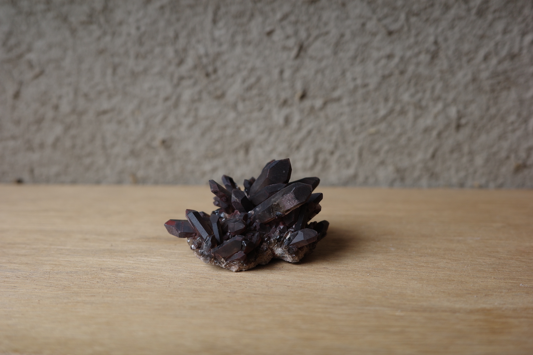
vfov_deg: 33.4
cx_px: 266
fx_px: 592
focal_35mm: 40
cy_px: 178
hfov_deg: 48.5
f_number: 3.2
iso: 200
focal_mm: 26
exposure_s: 1/160
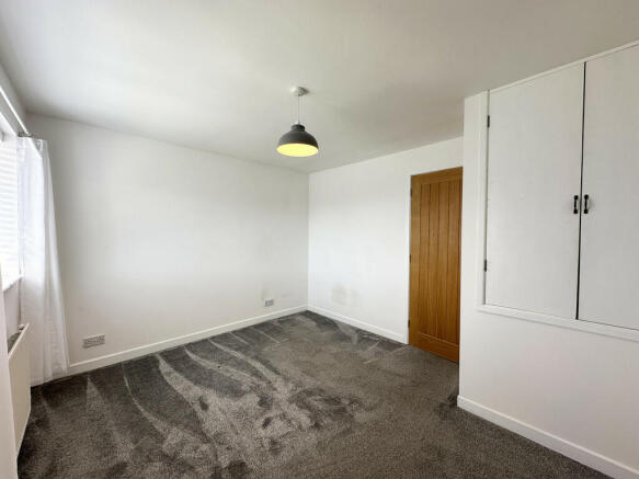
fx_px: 258
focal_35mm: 14
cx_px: 320
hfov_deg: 102.1
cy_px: 240
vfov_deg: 85.7
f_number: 2.2
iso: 50
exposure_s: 1/100
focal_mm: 2.22
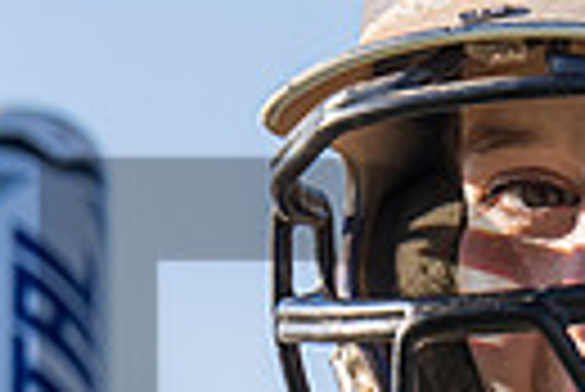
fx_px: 18871
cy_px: 232
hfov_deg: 1.8
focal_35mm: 1160
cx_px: 940
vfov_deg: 1.2
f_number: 2.8
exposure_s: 1/2500
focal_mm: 200
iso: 200
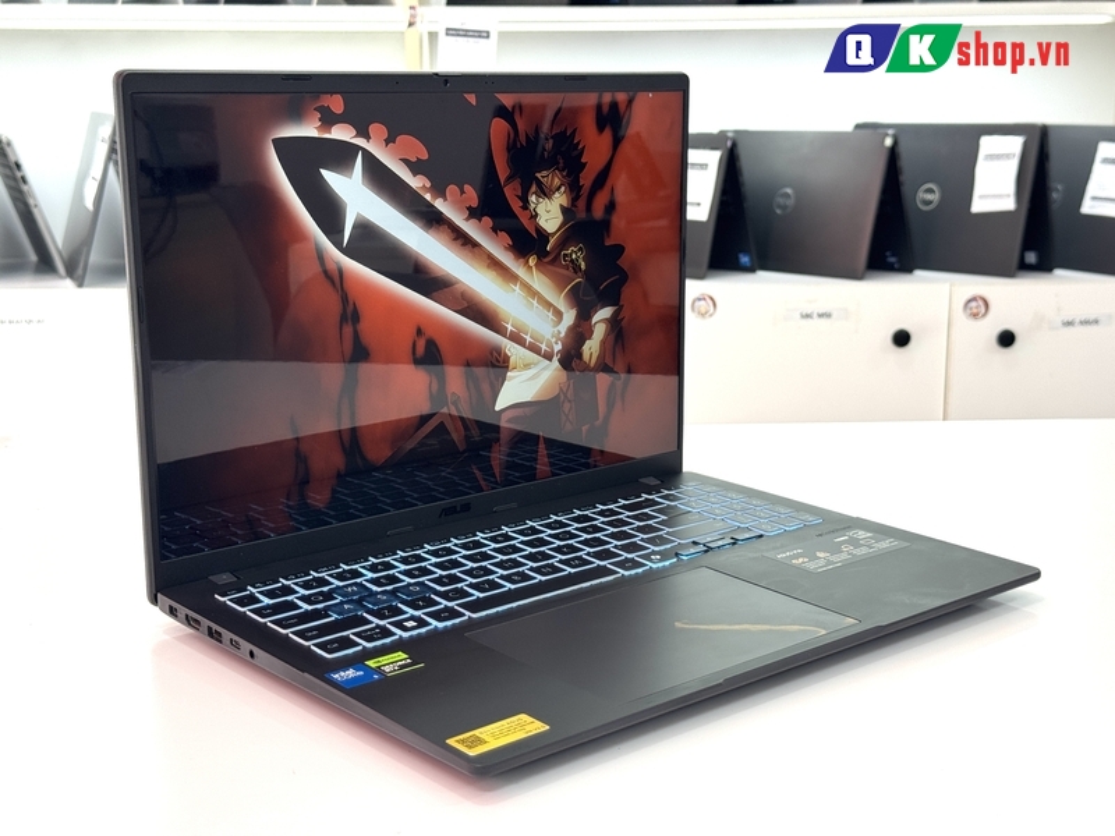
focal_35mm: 48
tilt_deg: -12.9
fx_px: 1546
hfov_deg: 39.7
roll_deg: +1.0
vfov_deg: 30.3
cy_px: 418
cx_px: 558
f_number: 1.78
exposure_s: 1/100
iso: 80
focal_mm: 6.76
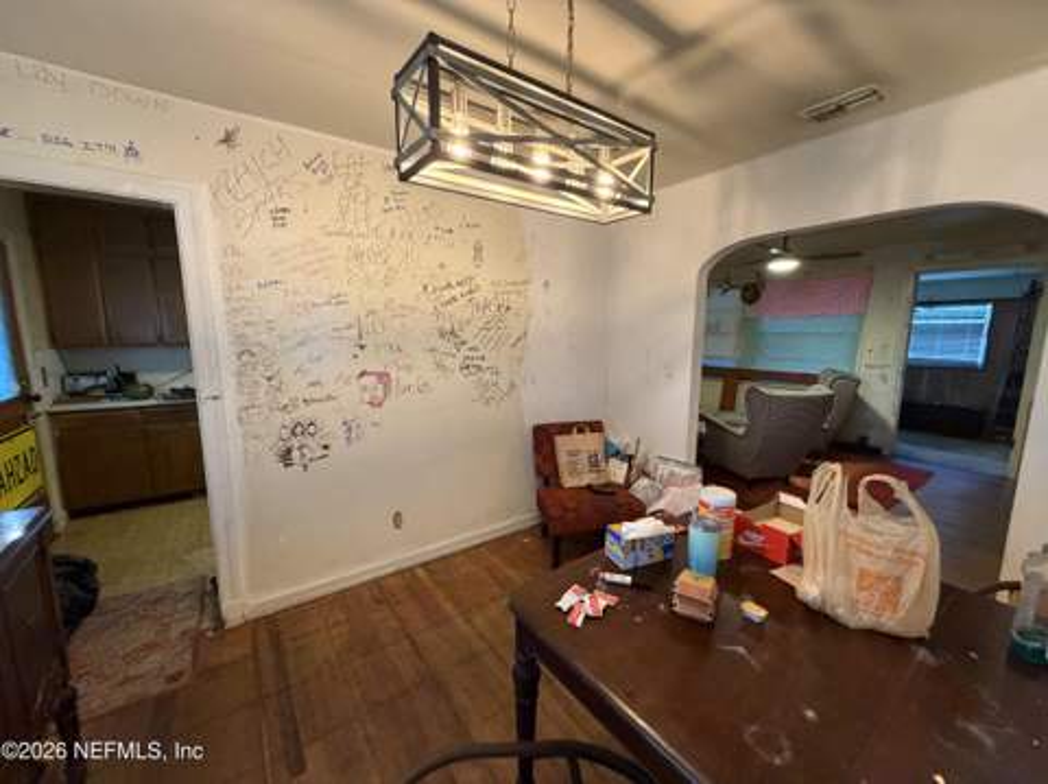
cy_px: 392
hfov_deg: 102.1
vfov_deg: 85.6
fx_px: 423
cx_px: 524
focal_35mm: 14
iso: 500
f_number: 2.2
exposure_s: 1/60
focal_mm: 2.22
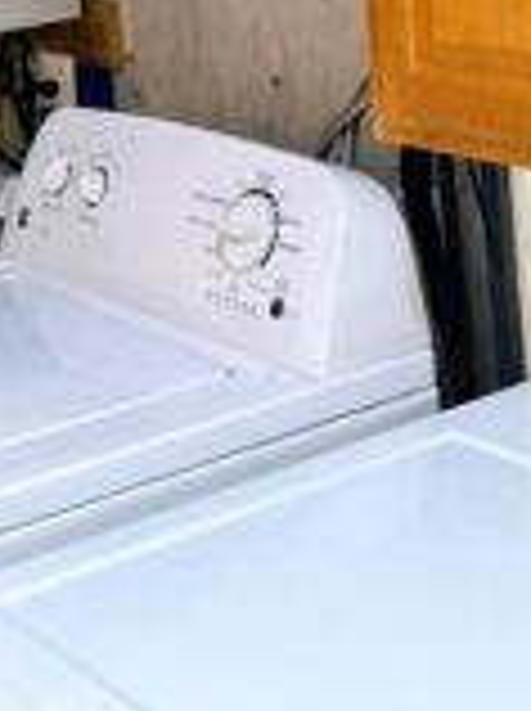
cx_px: 122
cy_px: 176
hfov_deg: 22.0
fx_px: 1354
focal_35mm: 66
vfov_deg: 29.0
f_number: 1.9
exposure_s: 1/60
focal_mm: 2.2
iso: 640
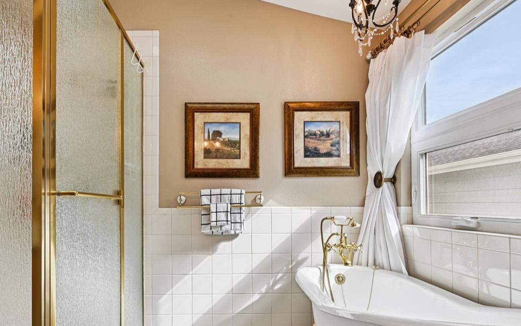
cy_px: 199
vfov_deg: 61.6
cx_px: 223
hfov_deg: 87.4
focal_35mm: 19
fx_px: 270
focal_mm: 14
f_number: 11
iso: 72
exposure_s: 1/15
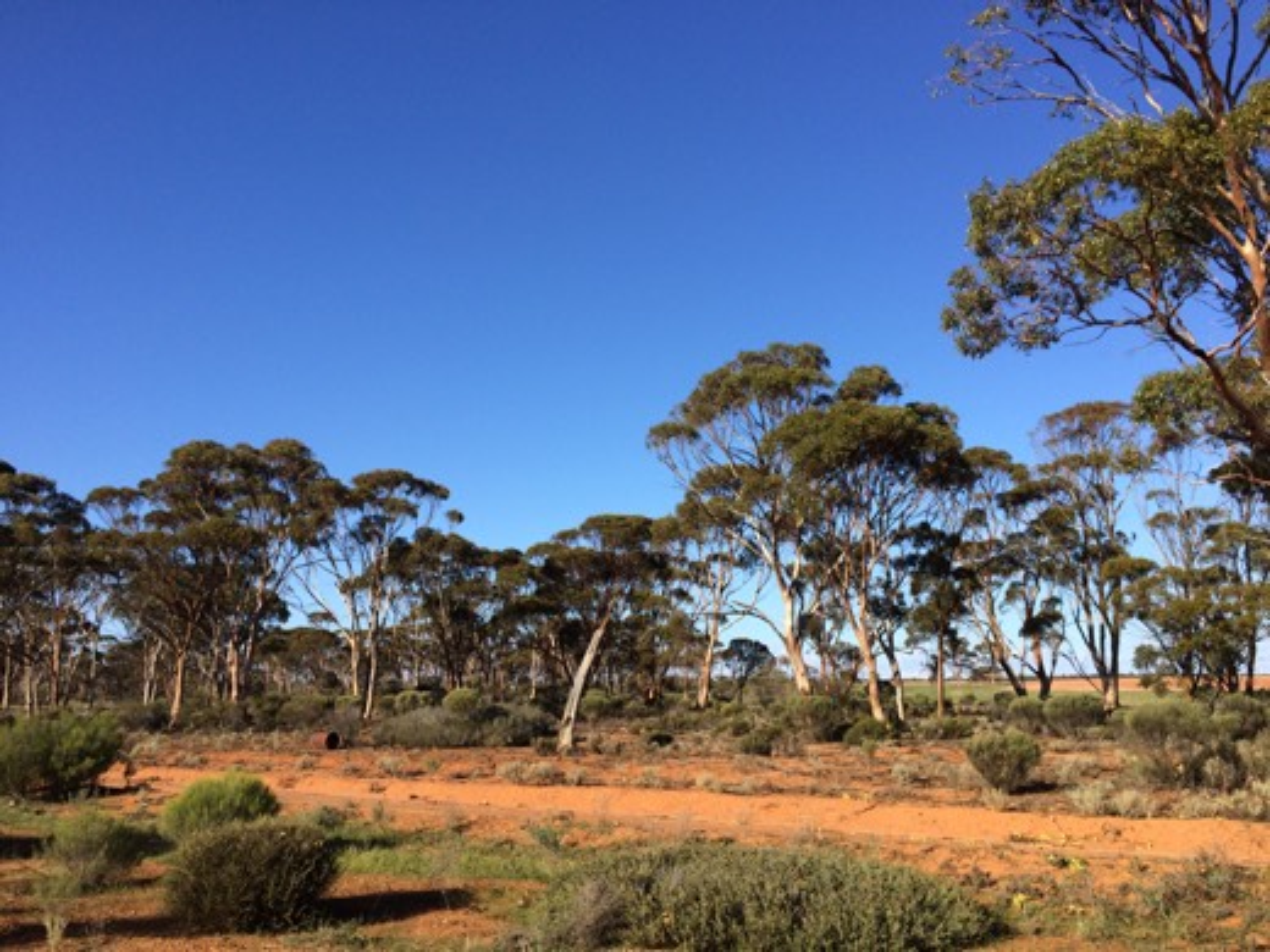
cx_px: 635
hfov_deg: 61.7
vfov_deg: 48.2
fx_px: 1064
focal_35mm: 29
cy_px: 476
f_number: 2.2
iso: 32
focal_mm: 4.15
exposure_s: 1/1642
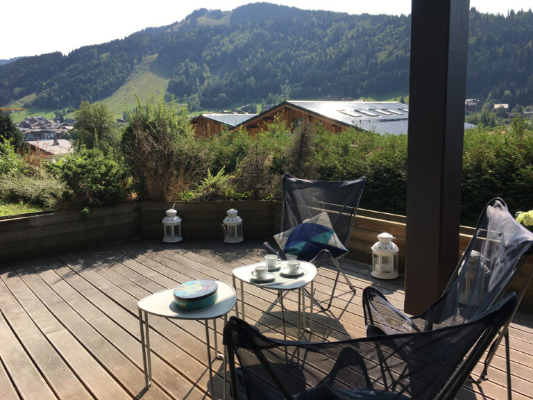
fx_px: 447
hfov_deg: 61.7
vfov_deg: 48.2
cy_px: 200
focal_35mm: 29
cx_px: 266
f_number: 2.2
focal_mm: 4.15
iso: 25
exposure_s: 1/874
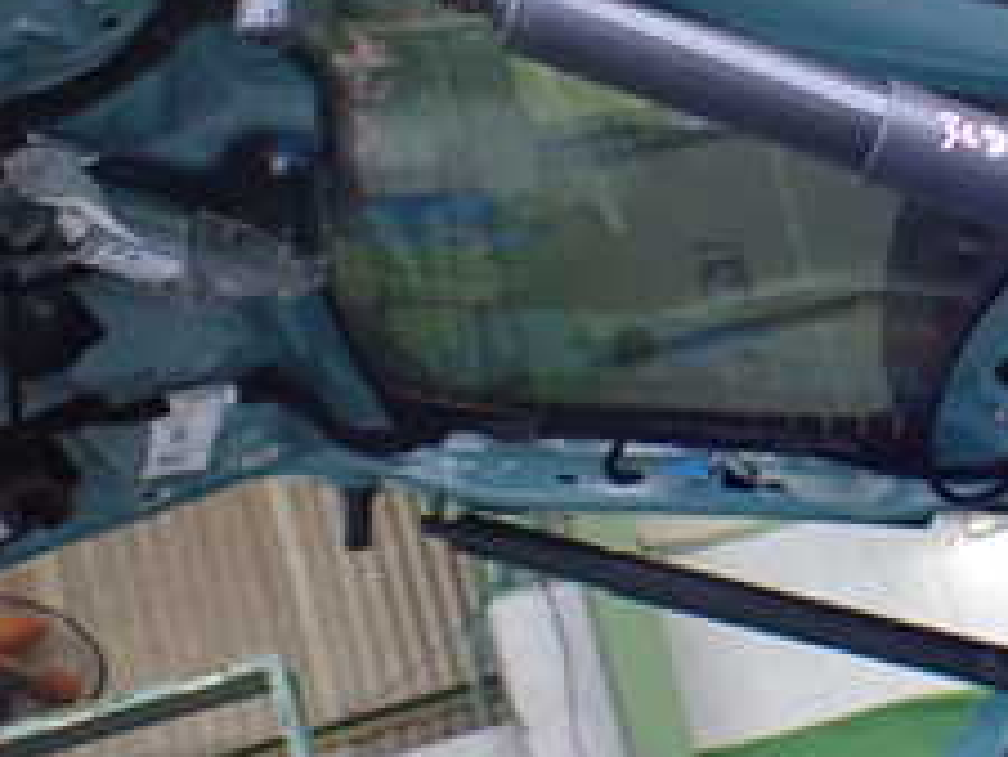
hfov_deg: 22.9
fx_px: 2331
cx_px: 1120
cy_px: 228
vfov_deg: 18.4
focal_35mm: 80
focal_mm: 5.4
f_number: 2.3
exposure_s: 1/60
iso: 800
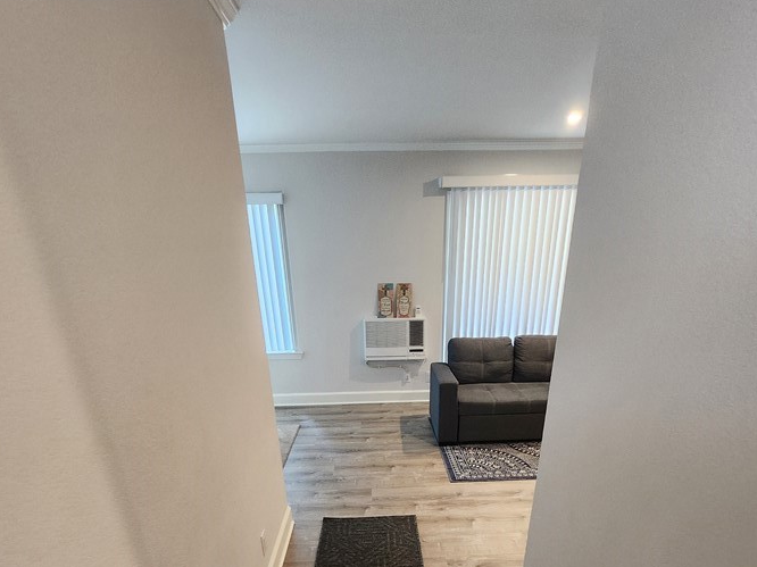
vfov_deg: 58.1
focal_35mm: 20
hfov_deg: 81.8
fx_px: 437
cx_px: 388
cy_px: 492
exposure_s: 1/60
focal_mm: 1.74
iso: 400
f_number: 2.2
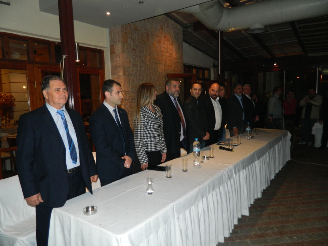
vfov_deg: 54.9
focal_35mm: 25
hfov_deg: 69.4
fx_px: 237
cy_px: 123
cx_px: 164
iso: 200
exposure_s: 1/30
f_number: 3.1
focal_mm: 4.5
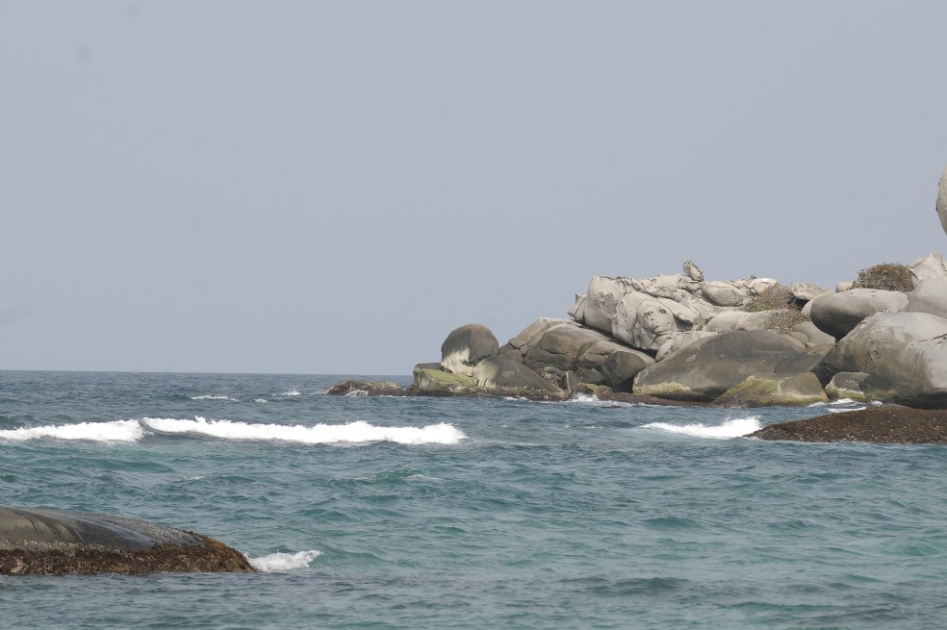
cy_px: 315
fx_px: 4732
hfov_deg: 11.4
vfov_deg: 7.6
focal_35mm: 180
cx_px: 474
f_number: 5.6
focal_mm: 120
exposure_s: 1/400
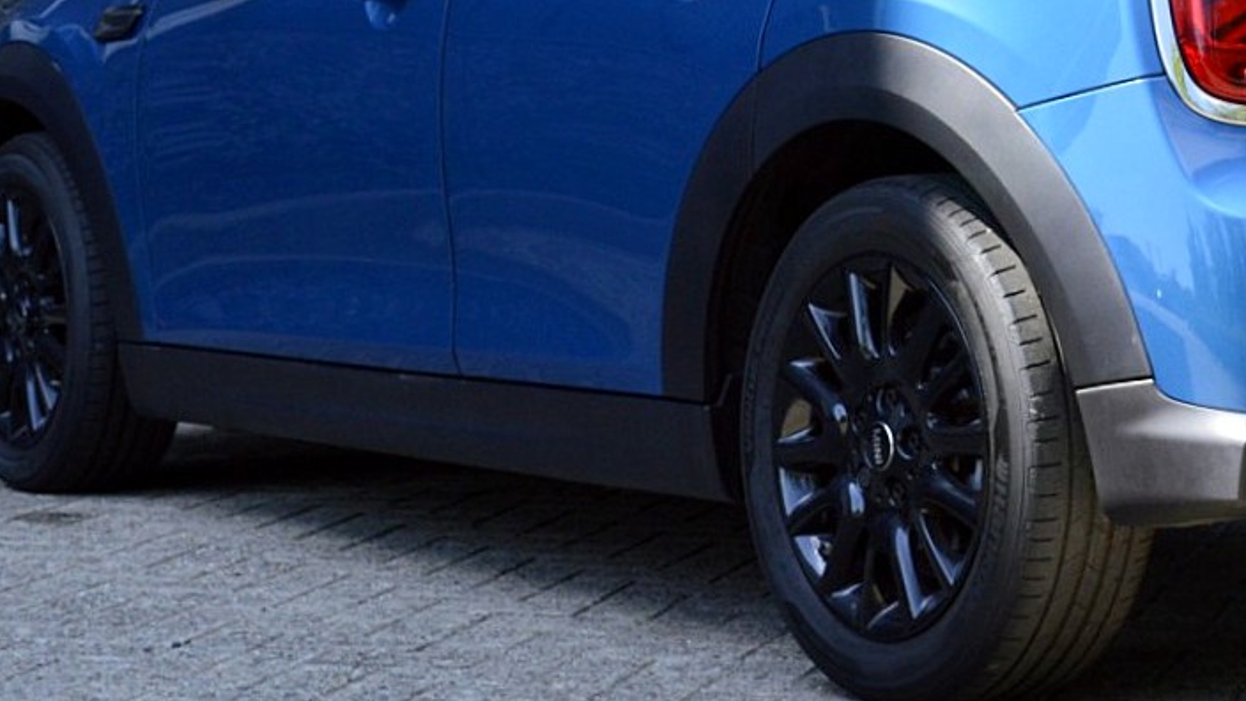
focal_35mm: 112
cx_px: 1034
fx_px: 3707
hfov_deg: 18.9
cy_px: -37
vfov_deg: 10.7
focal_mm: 31
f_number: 10
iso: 400
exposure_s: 1/250
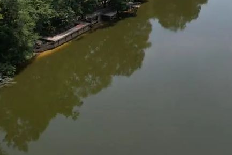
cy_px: -12
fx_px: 335
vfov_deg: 24.4
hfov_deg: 34.2
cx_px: 240
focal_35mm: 52
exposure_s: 1/2500
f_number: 2.8
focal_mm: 8.38
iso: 110
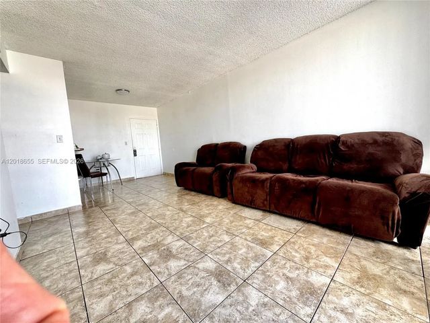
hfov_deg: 102.1
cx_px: 215
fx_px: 174
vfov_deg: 85.7
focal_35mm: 14
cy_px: 162
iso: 125
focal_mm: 2.22
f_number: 2.2
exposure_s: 1/99
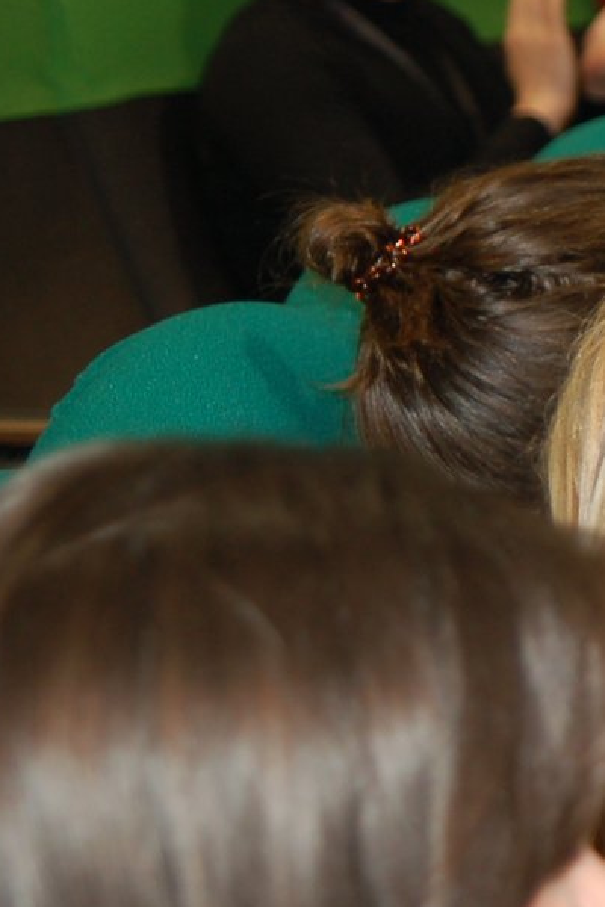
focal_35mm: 200
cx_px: 1497
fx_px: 5041
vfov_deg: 10.3
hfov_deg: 6.5
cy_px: 443
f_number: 2.8
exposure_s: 1/60
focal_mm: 40
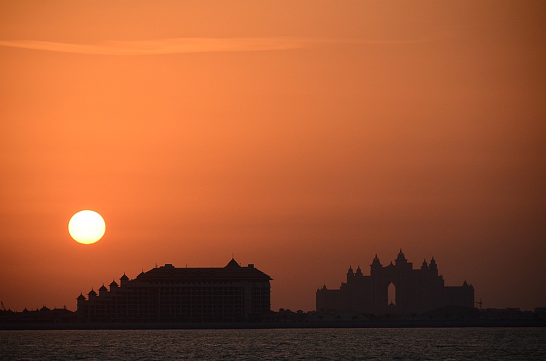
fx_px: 3859
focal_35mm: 255
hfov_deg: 8.1
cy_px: 180
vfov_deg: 5.4
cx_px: 273
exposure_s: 1/2000
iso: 640
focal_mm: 170
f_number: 6.3
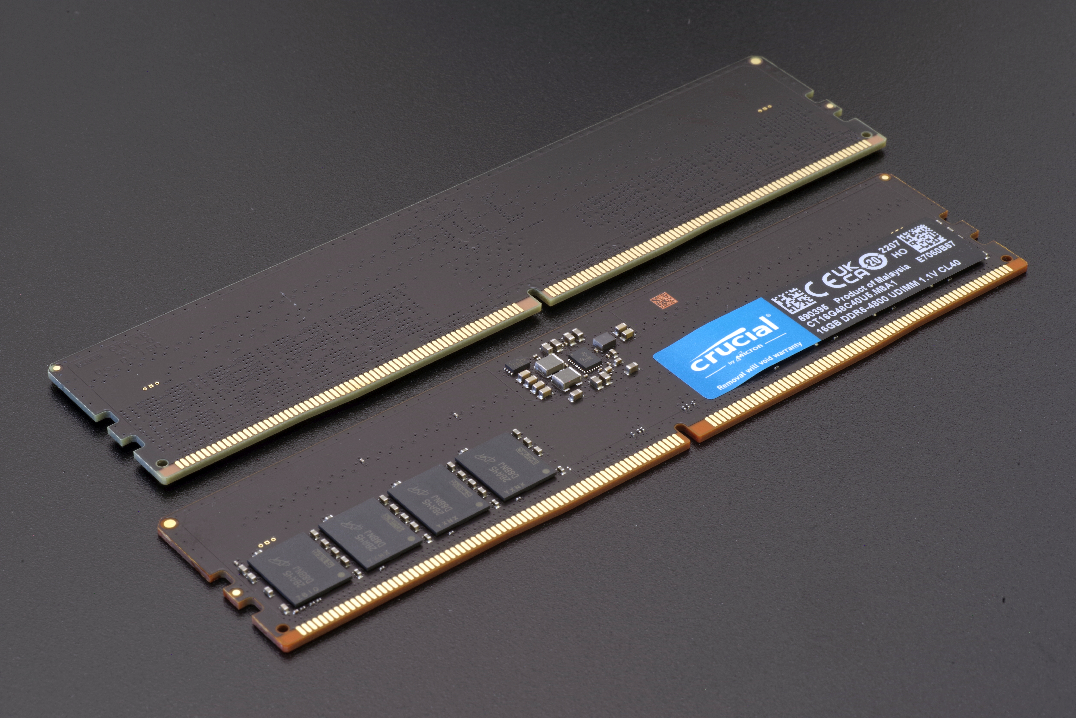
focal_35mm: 90
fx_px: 2691
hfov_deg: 22.6
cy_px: 359
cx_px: 538
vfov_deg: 15.2
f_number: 22
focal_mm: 90
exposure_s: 6
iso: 100
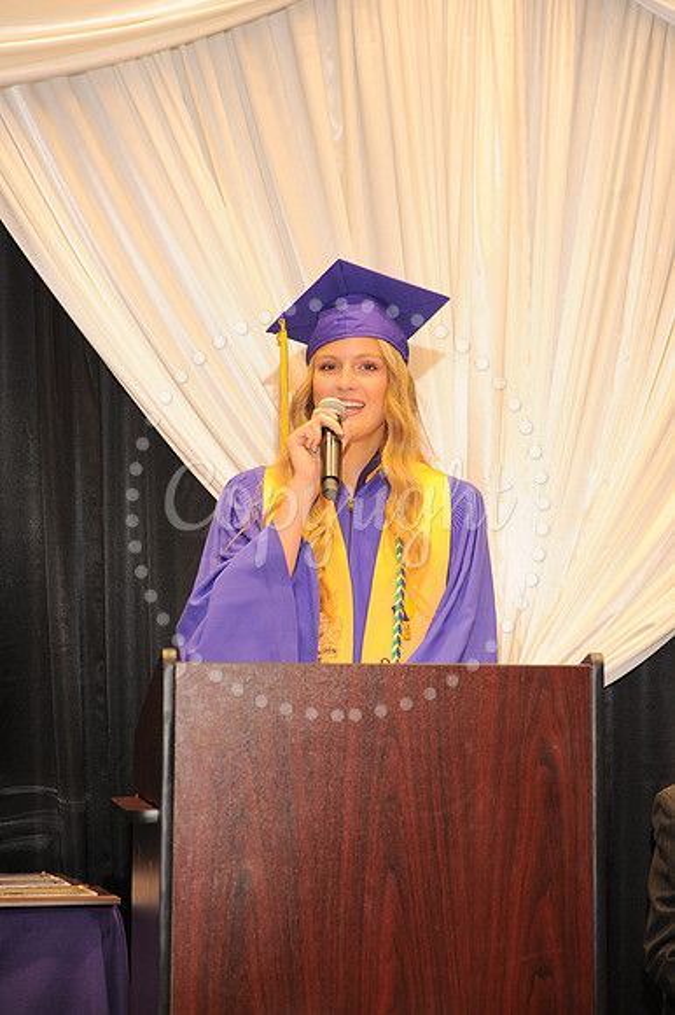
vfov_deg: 20.8
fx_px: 2759
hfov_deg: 13.9
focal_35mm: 98
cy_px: 508
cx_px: 338
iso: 1250
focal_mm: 98
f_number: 5.6
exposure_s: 1/60
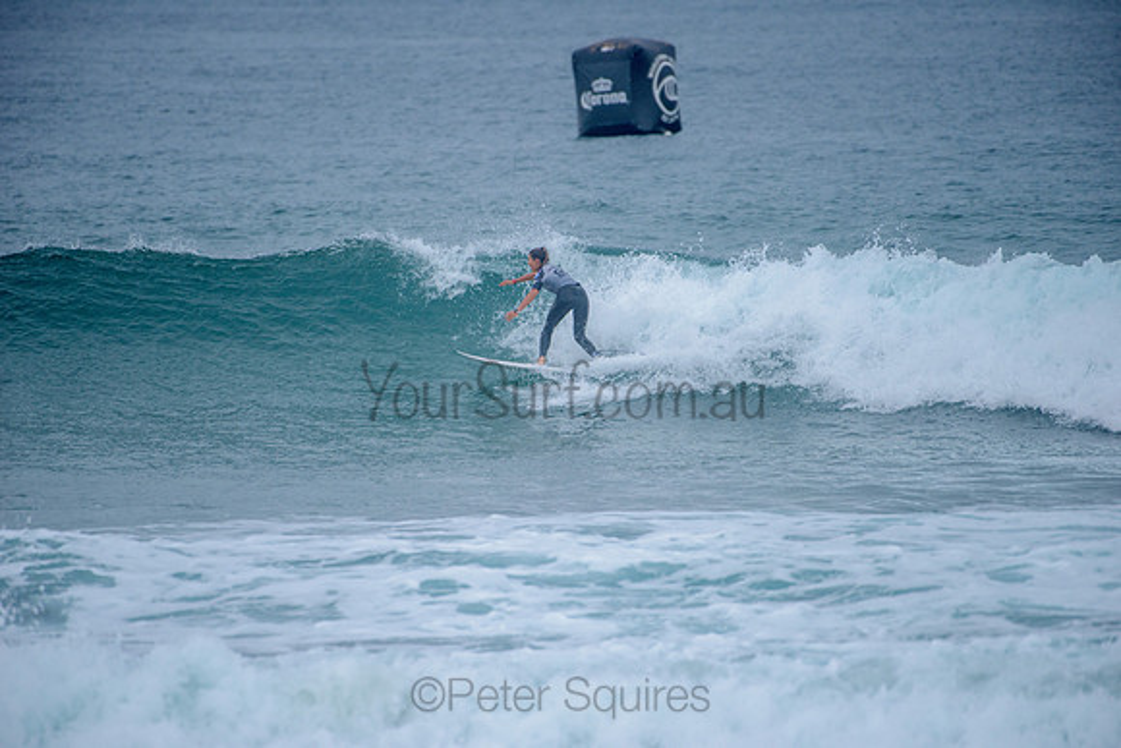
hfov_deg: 4.1
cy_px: 374
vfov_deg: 2.8
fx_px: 15575
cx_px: 560
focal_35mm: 500
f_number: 5.6
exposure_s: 1/2000
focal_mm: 500
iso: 450
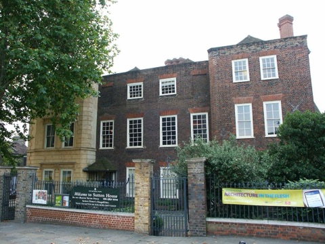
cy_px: 122
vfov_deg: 48.2
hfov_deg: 61.7
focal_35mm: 29
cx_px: 162
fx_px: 272
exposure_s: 1/60
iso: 100
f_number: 5.6
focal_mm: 7.5
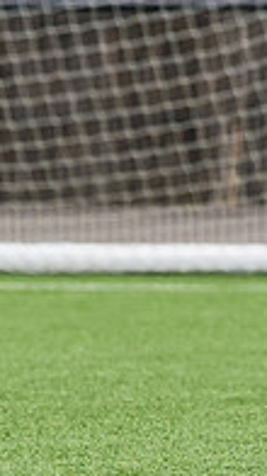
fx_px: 13743
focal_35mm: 1090
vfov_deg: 2.0
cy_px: 359
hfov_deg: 1.1
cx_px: 489
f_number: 2.5
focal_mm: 135
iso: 200
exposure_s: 1/4000
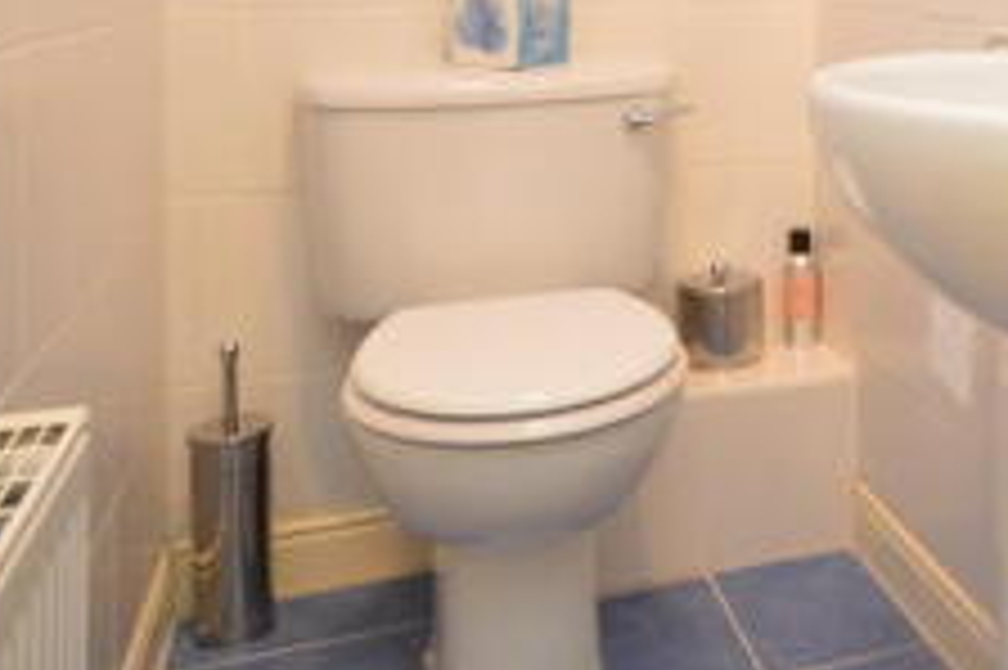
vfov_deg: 28.2
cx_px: 976
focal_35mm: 44
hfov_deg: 39.9
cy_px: -36
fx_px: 1231
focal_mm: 10
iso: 1600
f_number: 4
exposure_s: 1/60
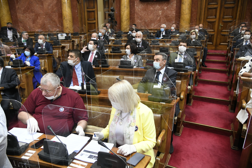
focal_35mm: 24
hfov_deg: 73.7
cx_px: 126
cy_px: 84
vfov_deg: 53.1
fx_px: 168
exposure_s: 1/200
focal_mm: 24
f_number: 4
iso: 2000
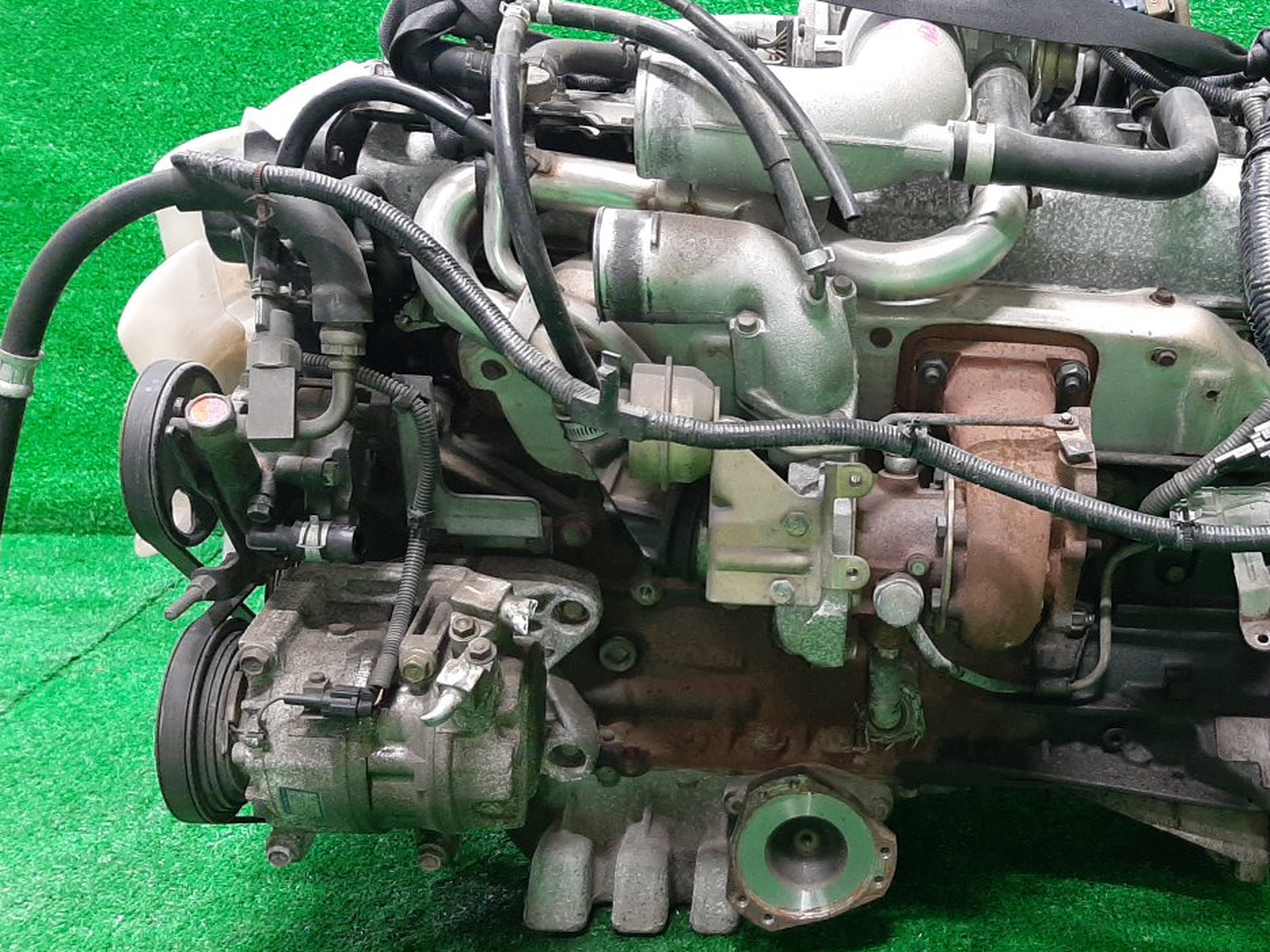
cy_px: 574
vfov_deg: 35.8
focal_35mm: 40
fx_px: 1468
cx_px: 944
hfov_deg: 45.3
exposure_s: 1/33
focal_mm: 3.93
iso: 213
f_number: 1.7
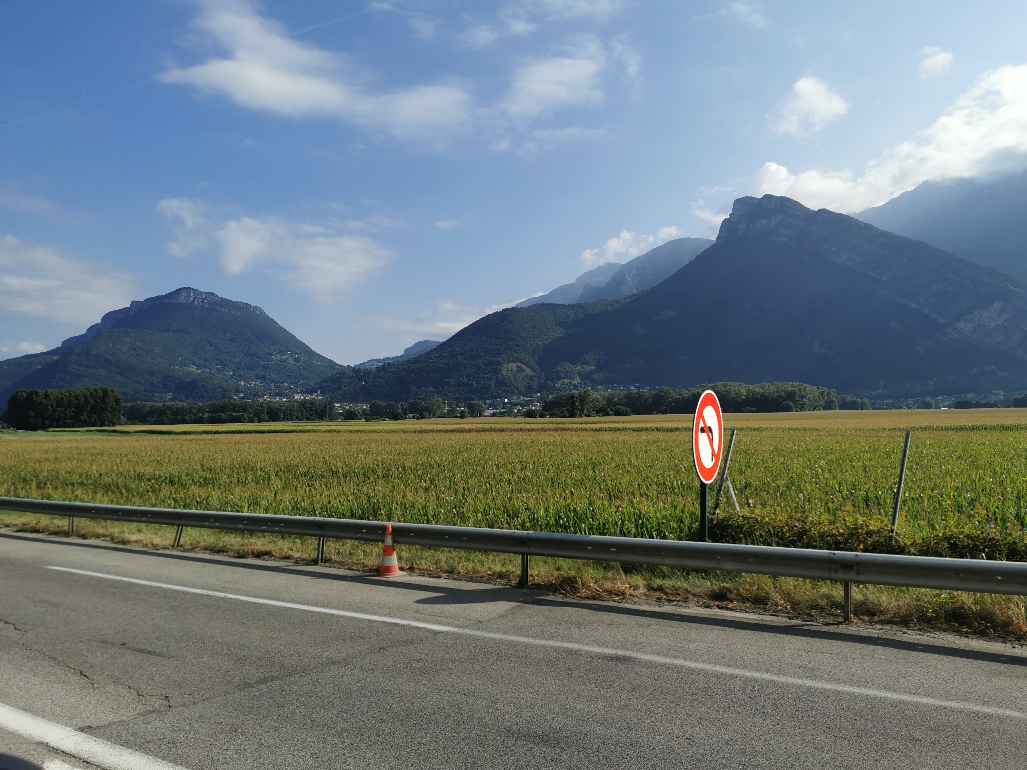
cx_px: 514
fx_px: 801
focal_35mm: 27
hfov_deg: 65.3
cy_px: 385
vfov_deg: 51.4
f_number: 1.6
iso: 50
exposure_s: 1/4975
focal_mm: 5.56
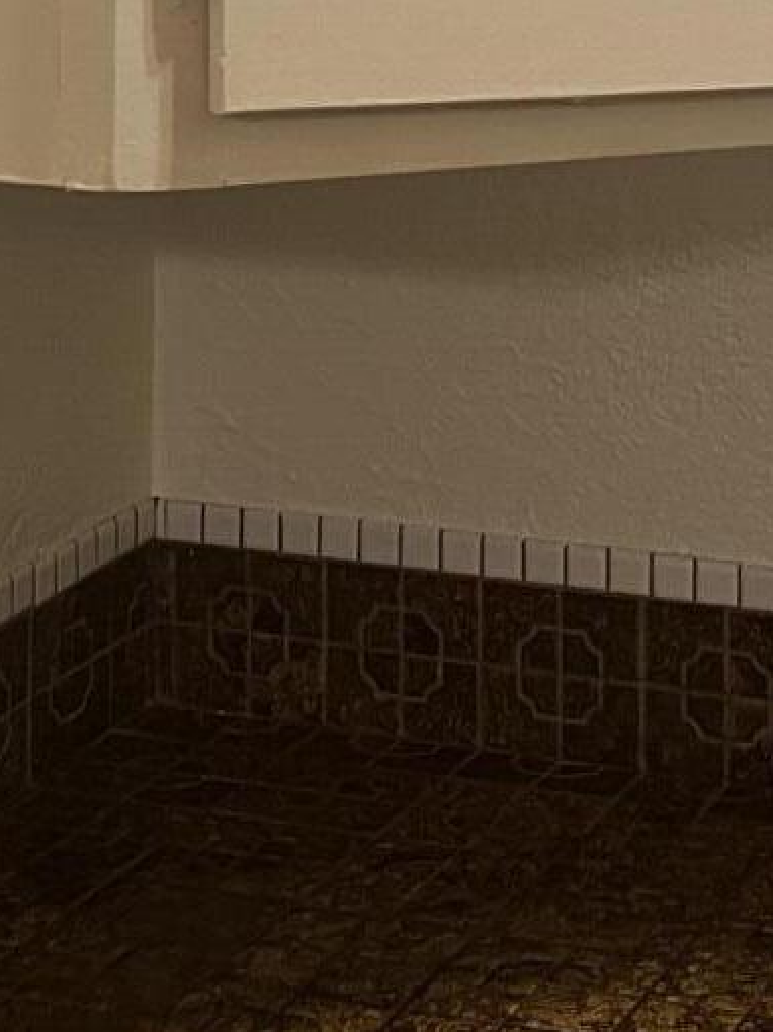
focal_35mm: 102
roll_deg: -0.2
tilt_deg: -2.7
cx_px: 502
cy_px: -99
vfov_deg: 18.5
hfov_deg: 14.5
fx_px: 3040
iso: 160
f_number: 1.5
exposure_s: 1/60
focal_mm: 5.7
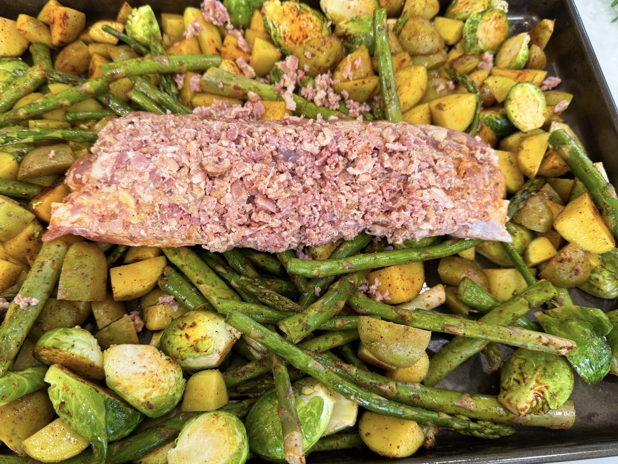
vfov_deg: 49.7
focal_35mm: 28
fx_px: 500
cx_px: 289
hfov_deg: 63.4
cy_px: 243
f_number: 1.8
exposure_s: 1/60
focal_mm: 6.76
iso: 100
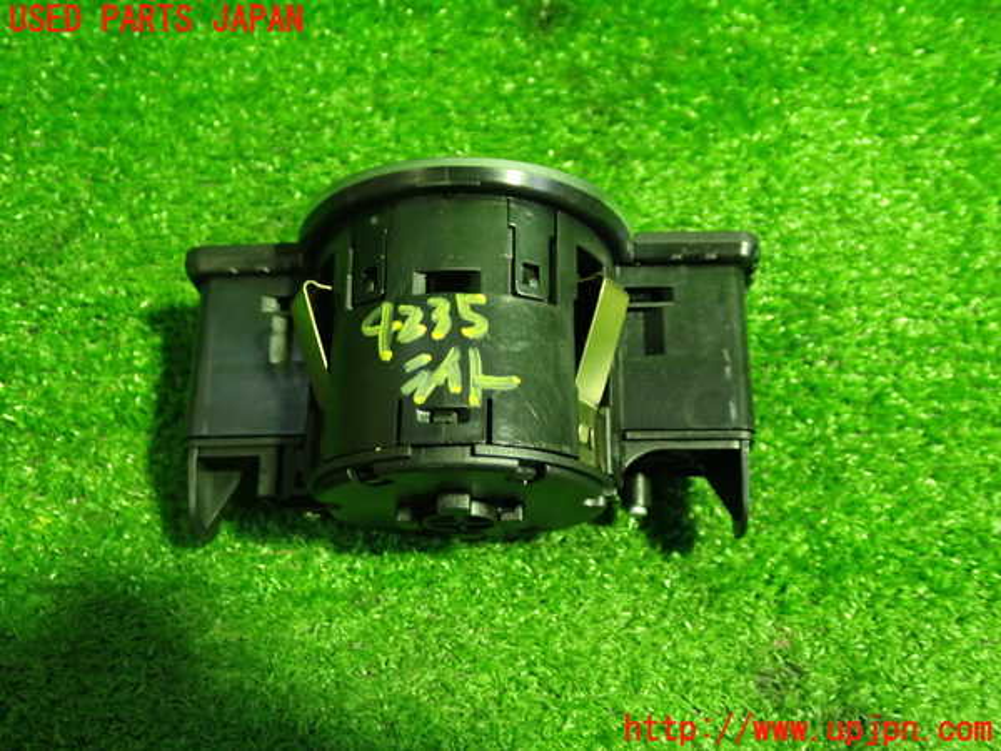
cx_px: 500
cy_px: 376
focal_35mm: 36
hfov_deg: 51.4
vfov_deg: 39.7
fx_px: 1041
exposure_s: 1/40
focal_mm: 6.37
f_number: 2.5
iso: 800
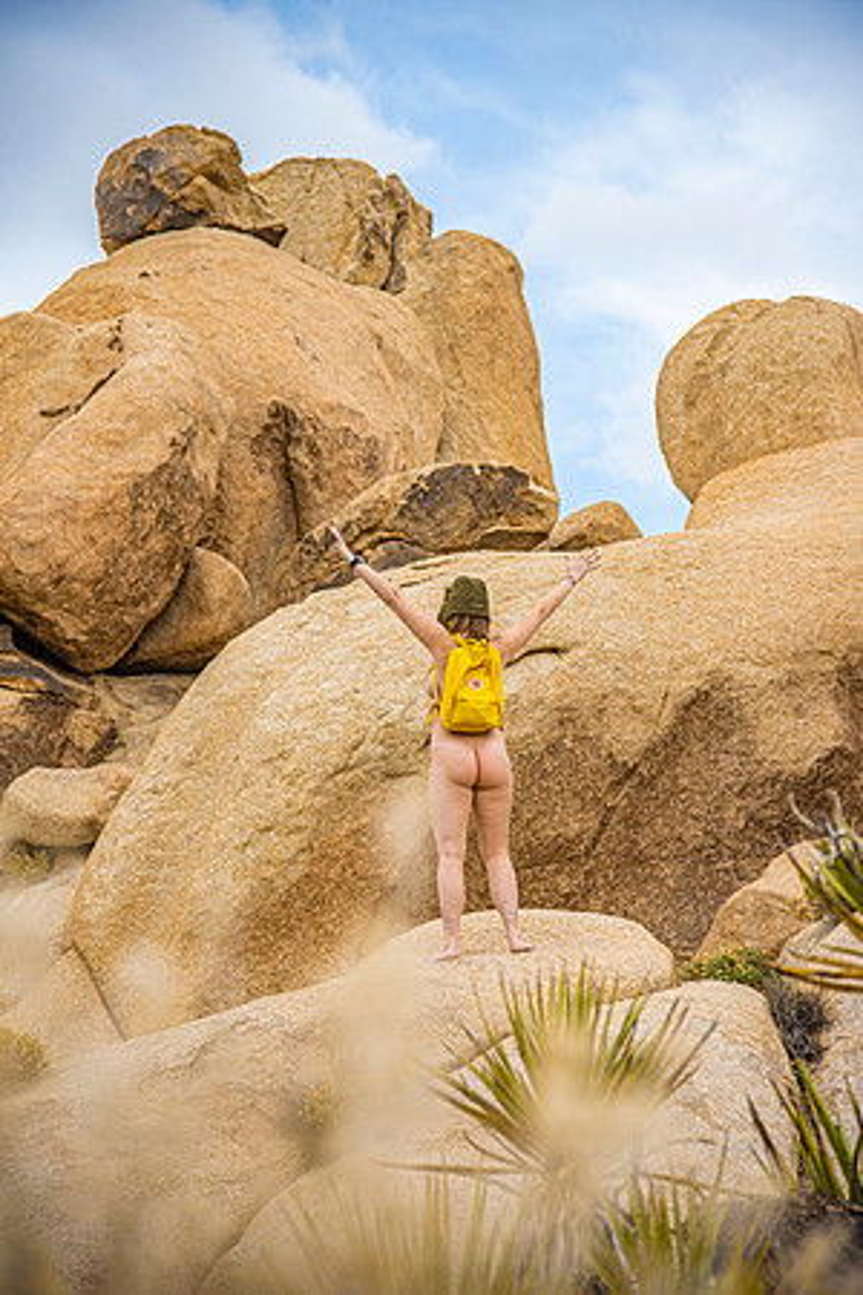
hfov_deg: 16.7
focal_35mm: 82
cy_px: 648
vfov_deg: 24.8
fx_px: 2948
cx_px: 432
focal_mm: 82
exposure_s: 1/1600
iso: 100
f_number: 4
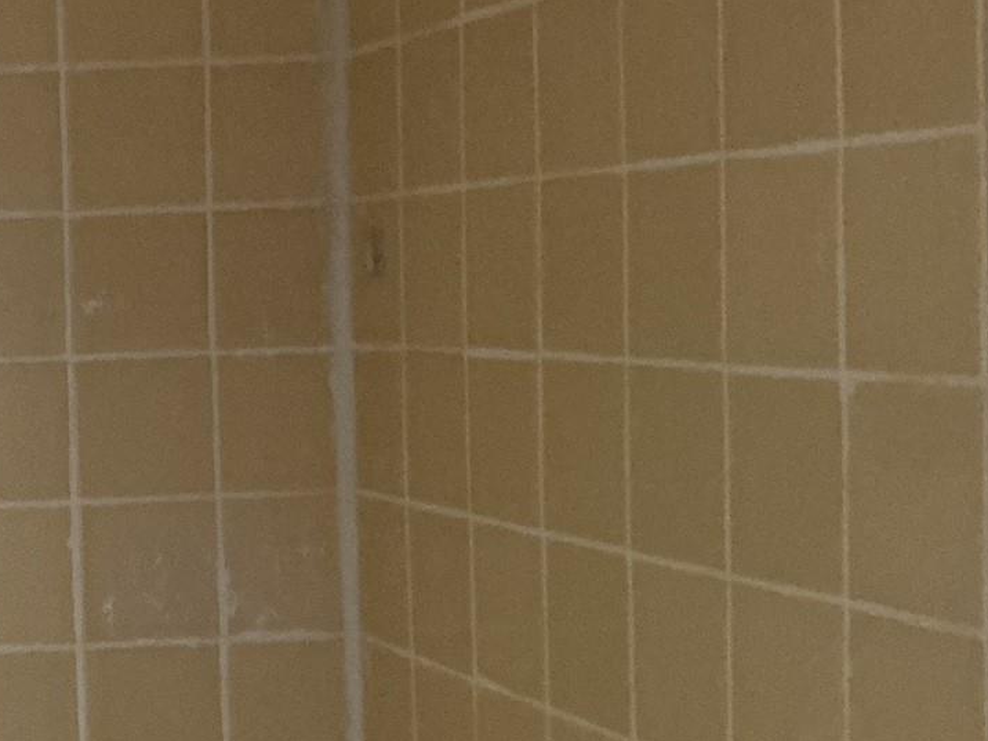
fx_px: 2369
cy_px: 371
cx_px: -350
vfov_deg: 17.8
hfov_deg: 21.1
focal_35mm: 83
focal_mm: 3
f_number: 1.8
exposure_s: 1/30
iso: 320
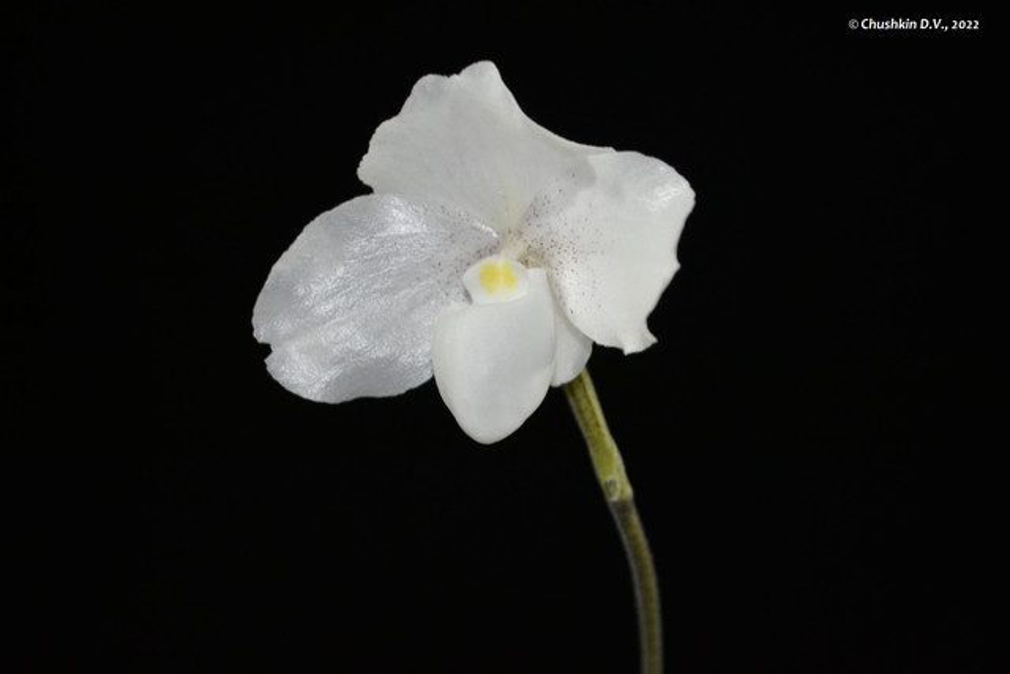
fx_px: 2315
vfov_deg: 16.6
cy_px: 337
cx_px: 505
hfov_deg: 24.6
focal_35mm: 82
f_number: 5.6
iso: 400
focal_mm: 55
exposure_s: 1/60
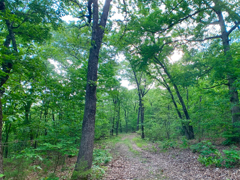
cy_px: 109
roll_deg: -3.8
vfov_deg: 42.7
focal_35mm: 33
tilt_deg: +10.3
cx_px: 150
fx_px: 229
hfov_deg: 54.7
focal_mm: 4.25
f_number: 1.8
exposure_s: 1/121
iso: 64
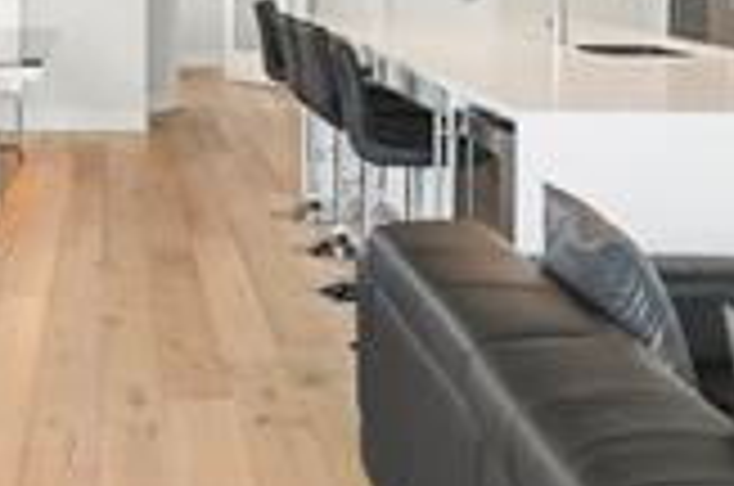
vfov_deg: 20.3
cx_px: 126
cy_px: -74
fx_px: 1282
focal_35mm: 63
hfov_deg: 31.0
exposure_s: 1/6
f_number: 8
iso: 250
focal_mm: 16
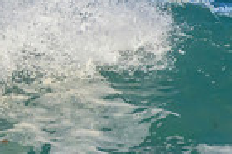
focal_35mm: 4737
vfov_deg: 0.3
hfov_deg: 0.4
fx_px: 30491
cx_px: -145
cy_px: 98
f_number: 11
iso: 2200
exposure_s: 1/3200
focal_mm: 1000
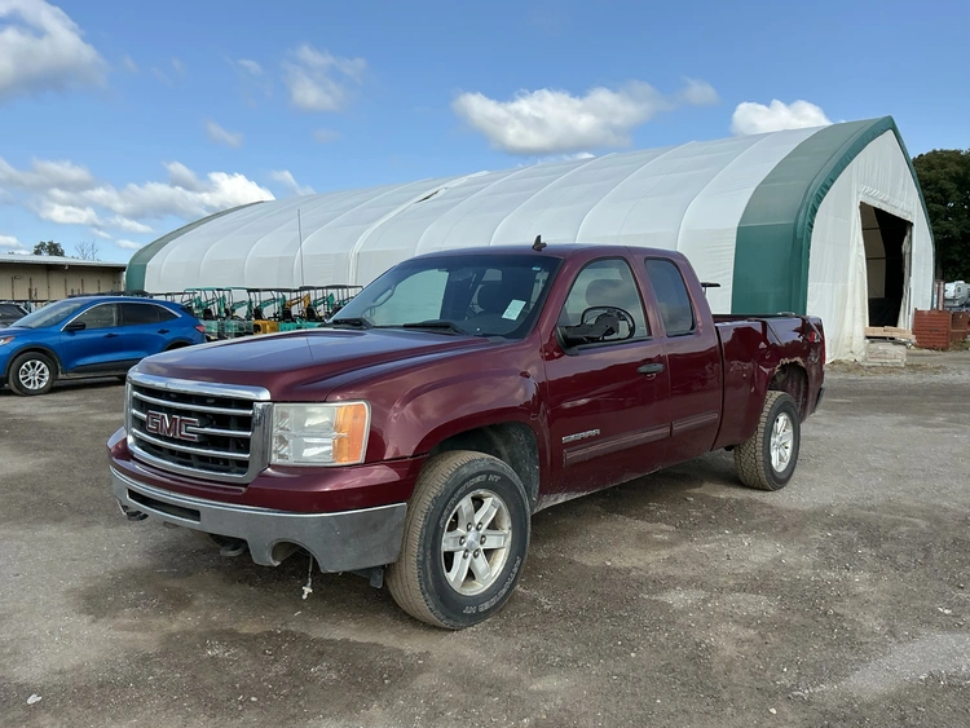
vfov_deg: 49.8
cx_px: 485
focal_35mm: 28
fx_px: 785
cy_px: 364
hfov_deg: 63.4
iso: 25
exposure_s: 1/1412
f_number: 1.8
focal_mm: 3
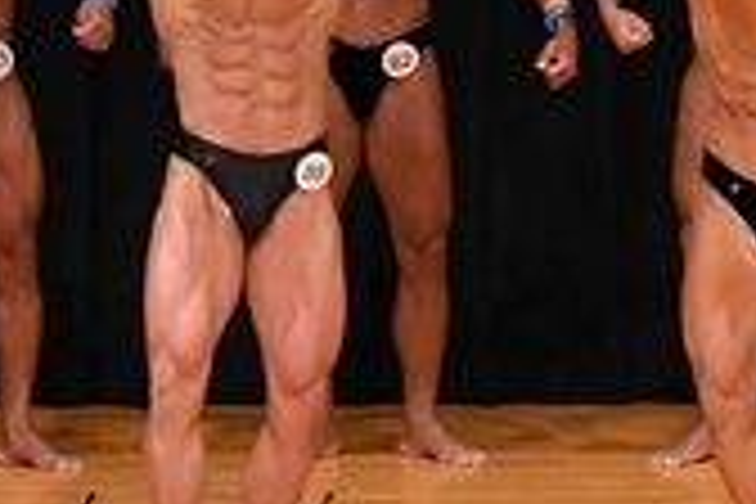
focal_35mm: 568
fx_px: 11927
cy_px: -14
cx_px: 1352
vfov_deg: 2.4
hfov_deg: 3.6
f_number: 5.6
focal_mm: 82
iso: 3200
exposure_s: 1/400
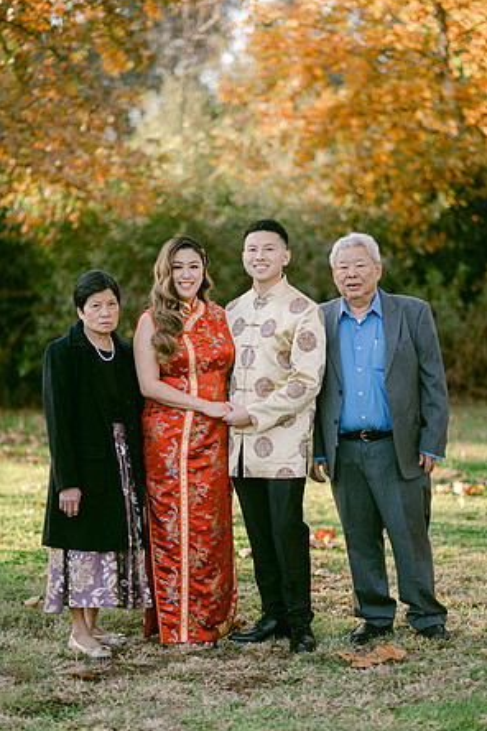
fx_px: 1745
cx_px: 244
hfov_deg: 15.9
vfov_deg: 23.6
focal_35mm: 86
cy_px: 366
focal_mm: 85
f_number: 2
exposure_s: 1/640
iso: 200
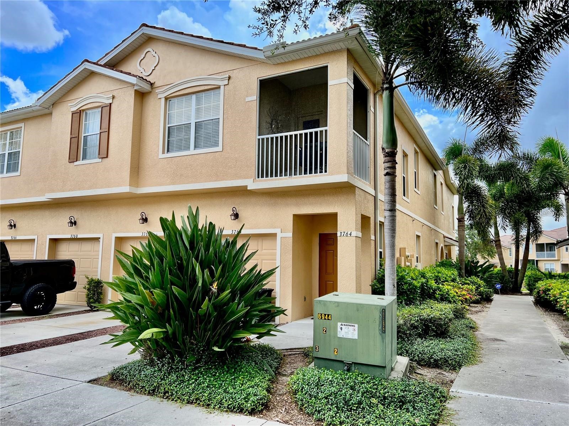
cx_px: 284
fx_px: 427
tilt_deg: +6.1
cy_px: 213
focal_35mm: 26
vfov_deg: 53.1
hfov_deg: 67.3
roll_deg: -0.9
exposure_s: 1/1295
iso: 50
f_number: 1.5
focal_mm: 5.7
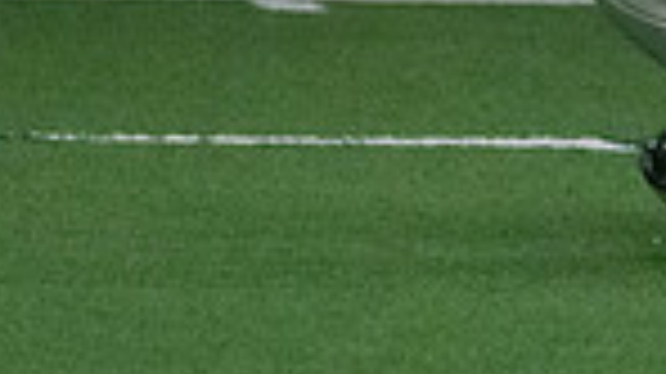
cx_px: 1742
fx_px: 30617
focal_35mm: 1735
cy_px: -281
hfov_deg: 1.2
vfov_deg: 0.7
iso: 12800
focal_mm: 259
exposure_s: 1/1250
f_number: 5.6
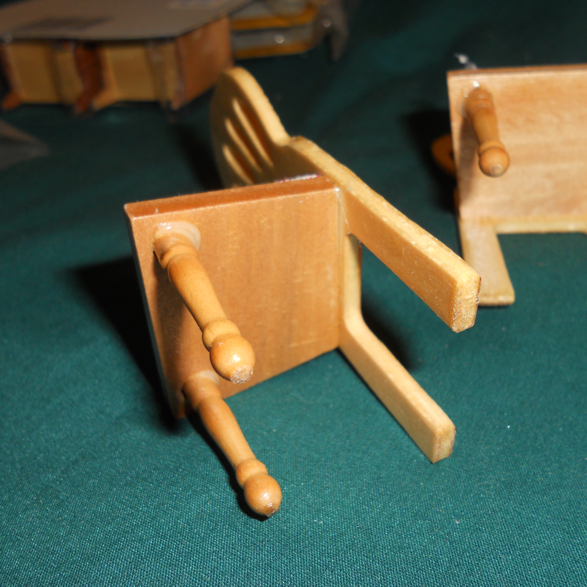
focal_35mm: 38
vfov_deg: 43.9
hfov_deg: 43.9
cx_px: 294
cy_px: 291
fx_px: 729
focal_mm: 5.8
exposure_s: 1/25
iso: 80
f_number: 8.8
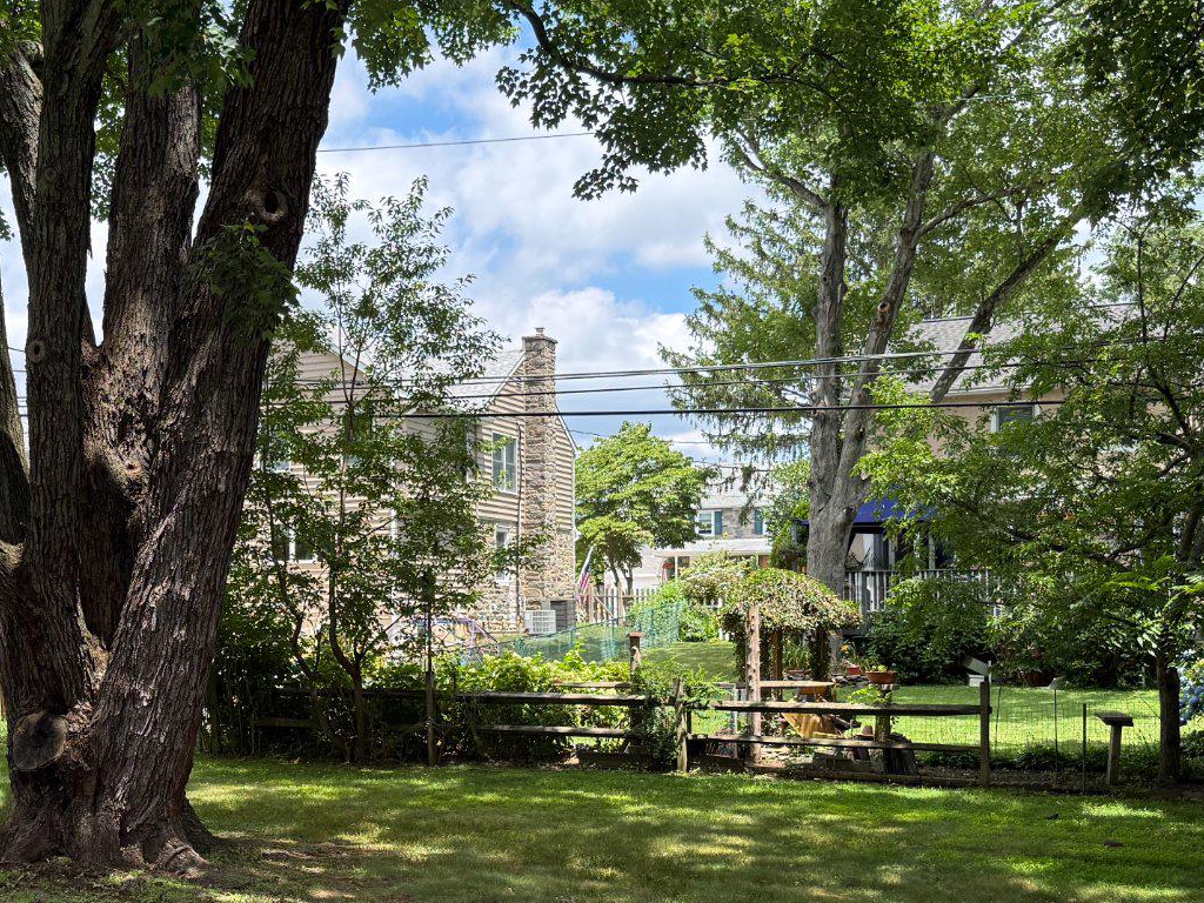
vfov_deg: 30.1
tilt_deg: -1.1
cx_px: 345
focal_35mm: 48
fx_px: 1670
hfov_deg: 38.9
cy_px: 598
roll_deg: -0.1
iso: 100
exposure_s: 1/1464
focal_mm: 6.76
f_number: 1.78
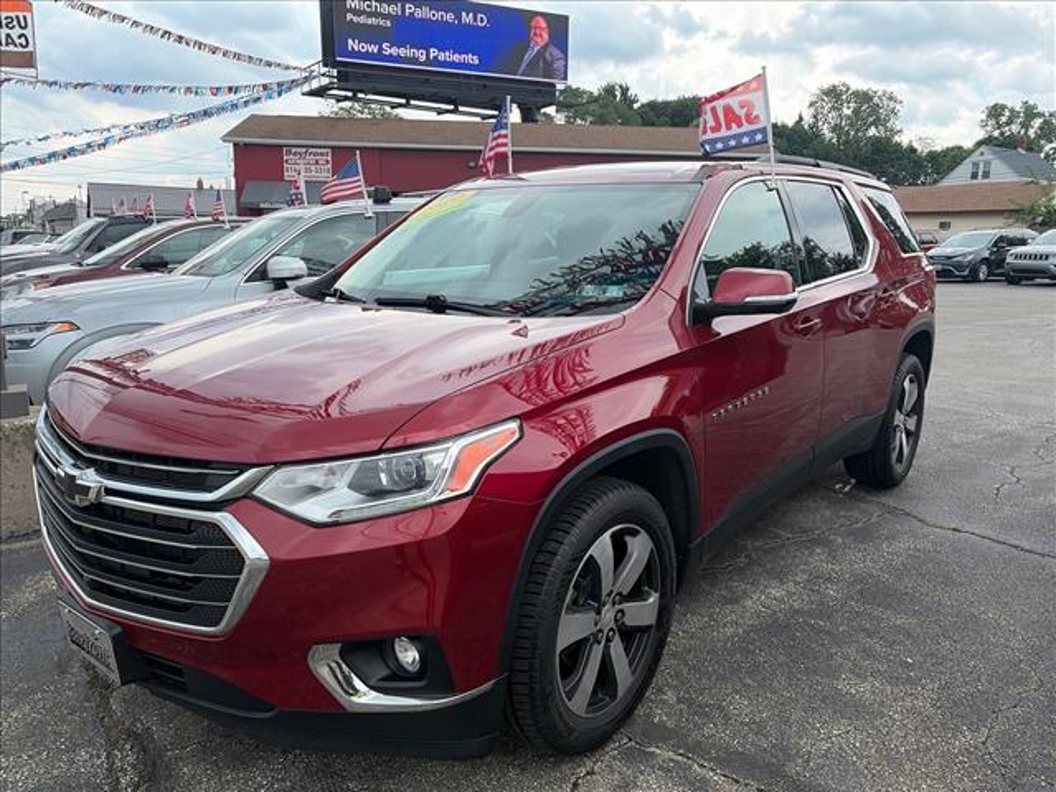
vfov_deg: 53.1
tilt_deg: -10.5
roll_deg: -0.5
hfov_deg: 67.3
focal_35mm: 26
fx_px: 793
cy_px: 396
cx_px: 528
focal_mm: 5.96
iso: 64
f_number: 1.6
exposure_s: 1/1667
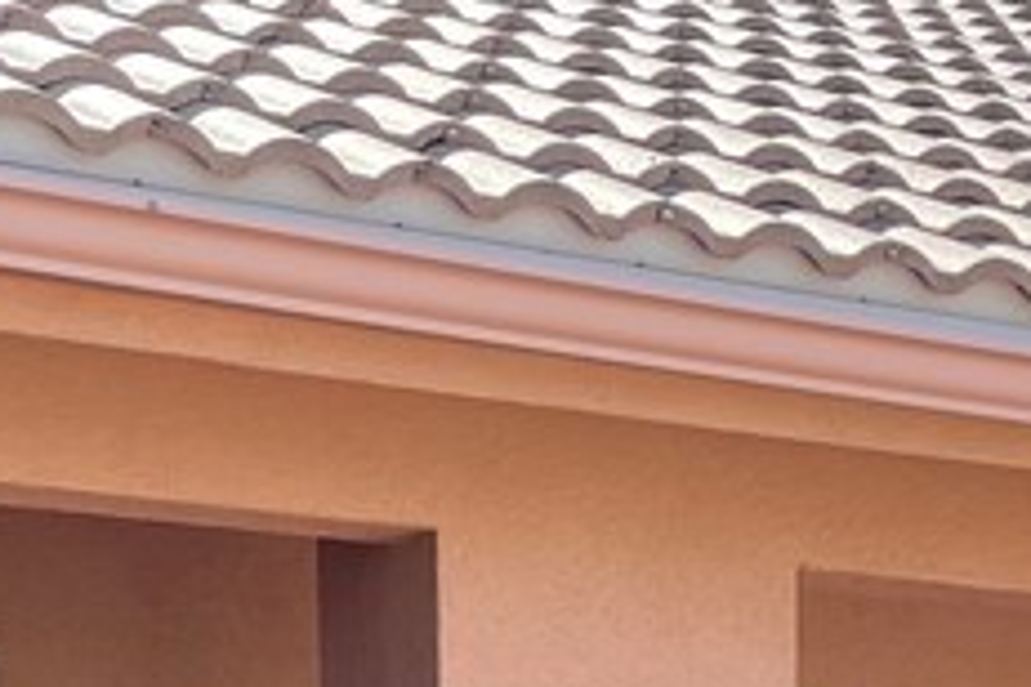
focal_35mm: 120
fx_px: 3436
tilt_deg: -6.7
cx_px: 1009
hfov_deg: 16.7
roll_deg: -1.2
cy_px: 1463
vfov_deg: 10.3
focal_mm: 4.2
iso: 32
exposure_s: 1/895
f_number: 1.6
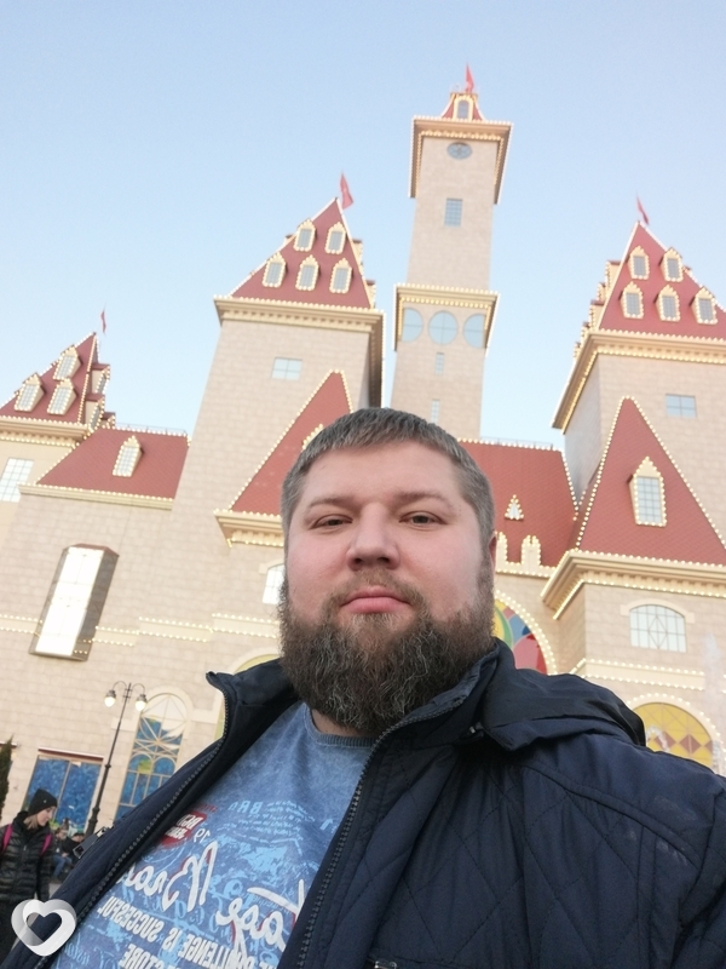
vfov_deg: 67.3
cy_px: 484
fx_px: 727
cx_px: 363
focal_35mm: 26
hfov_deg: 53.1
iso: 160
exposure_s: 1/100
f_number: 2
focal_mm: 3.81
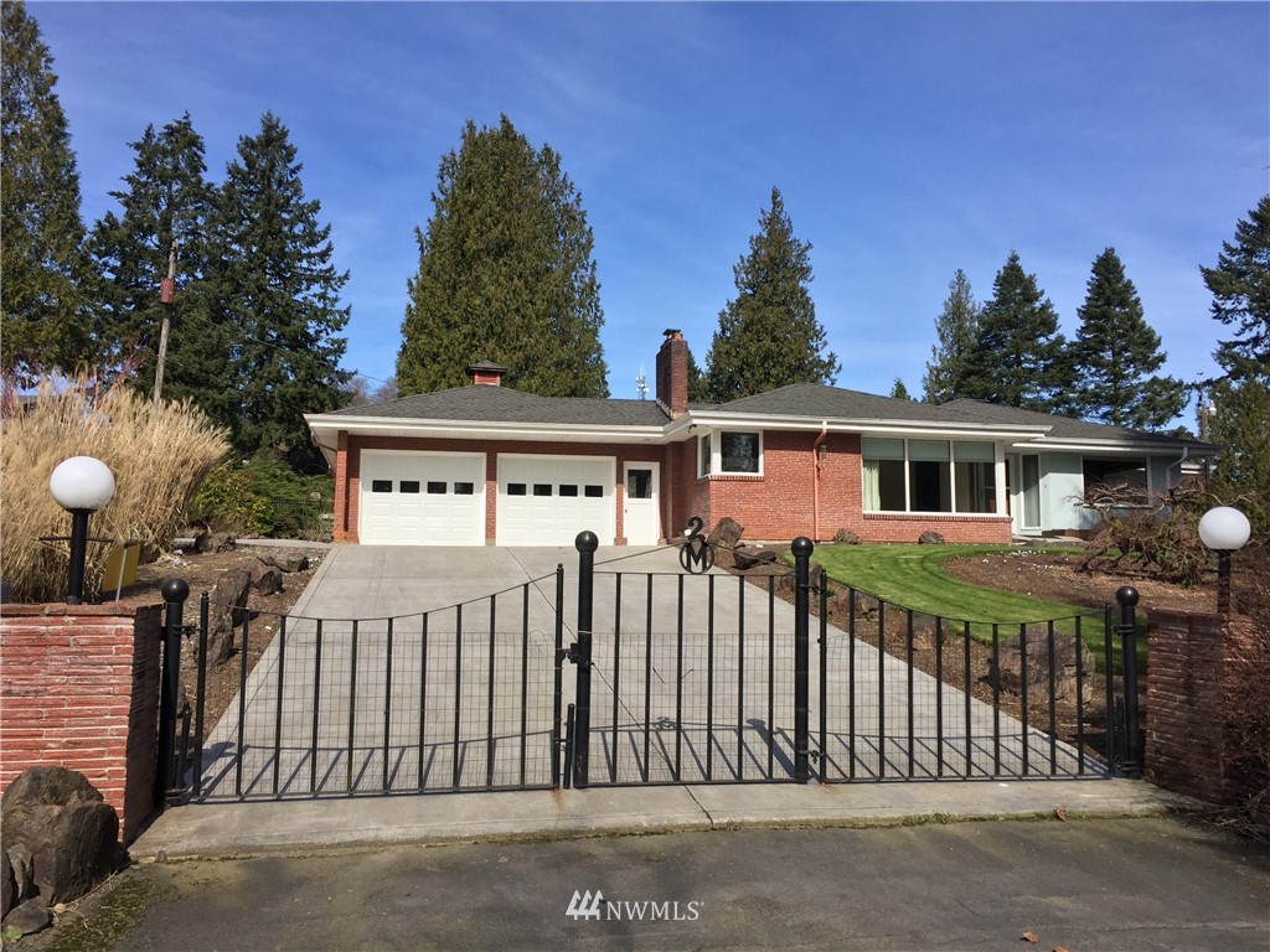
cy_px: 476
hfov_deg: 61.7
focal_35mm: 29
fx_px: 1064
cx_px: 635
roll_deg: -0.2
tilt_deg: +8.4
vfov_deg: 48.2
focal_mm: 4.15
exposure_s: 1/1721
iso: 32
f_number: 2.2
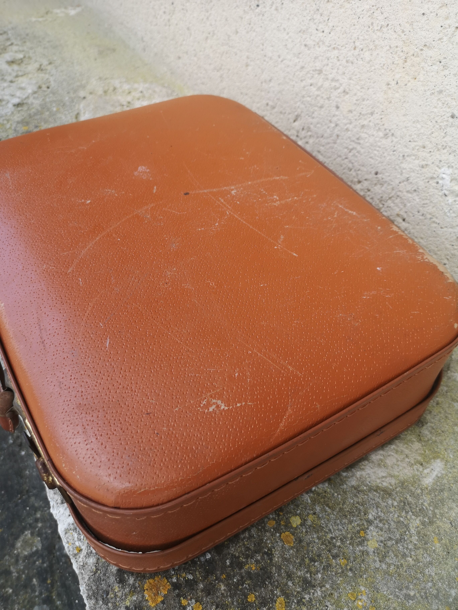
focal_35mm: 27
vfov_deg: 65.3
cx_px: 229
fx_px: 476
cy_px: 305
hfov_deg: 51.4
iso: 50
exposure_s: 1/426
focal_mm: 5.58
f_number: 1.8
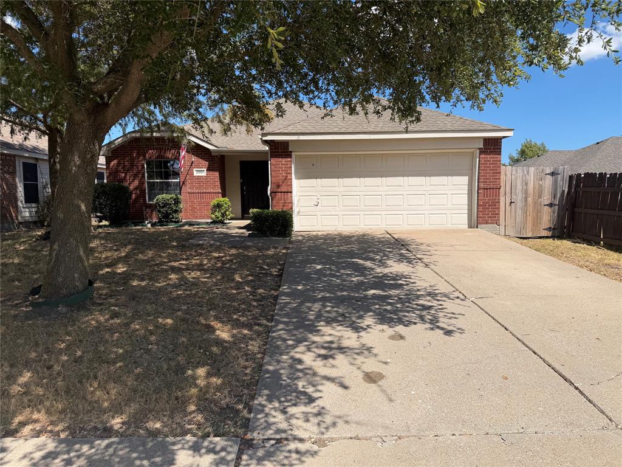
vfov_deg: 56.8
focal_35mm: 24
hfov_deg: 71.6
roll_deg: +1.4
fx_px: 431
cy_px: 234
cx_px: 311
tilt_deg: -3.1
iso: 80
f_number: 1.78
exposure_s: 1/4405
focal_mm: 6.76
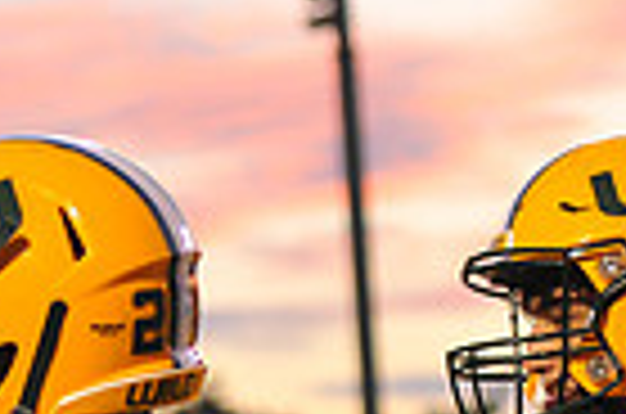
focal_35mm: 335
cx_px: -640
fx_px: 5812
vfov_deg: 4.1
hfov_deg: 6.0
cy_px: 500
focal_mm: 80
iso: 1600
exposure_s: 1/250
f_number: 4
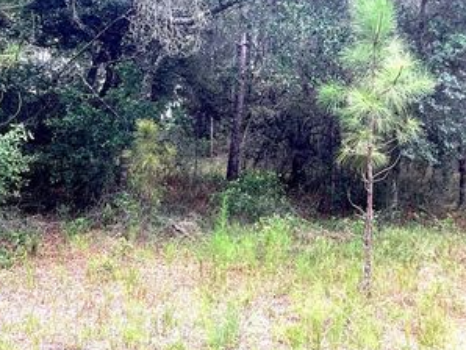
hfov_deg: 36.8
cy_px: 162
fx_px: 701
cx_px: 217
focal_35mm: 52
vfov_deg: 28.1
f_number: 2.4
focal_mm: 3.3
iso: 25
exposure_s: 1/206
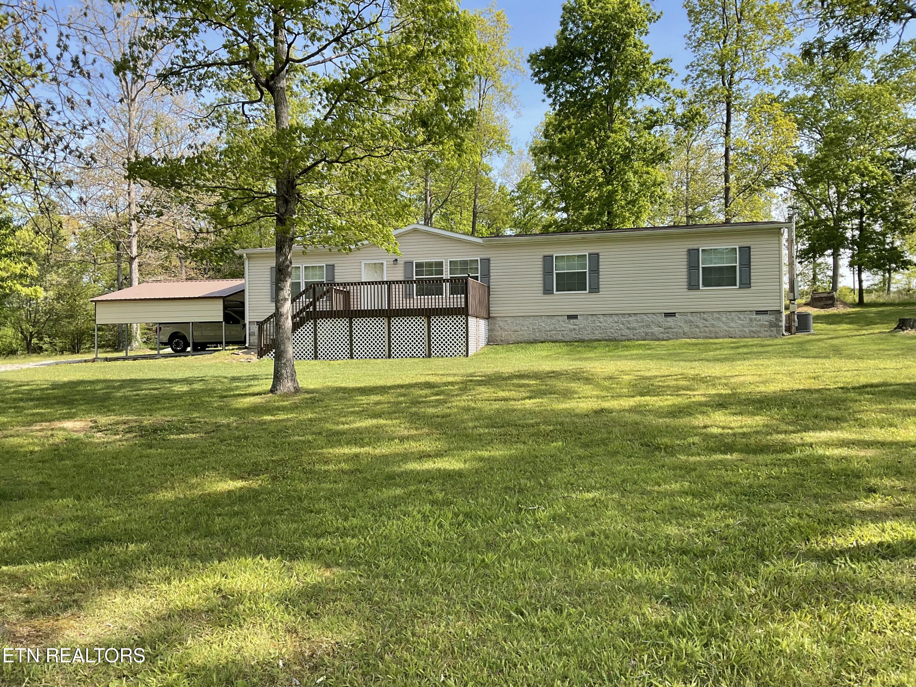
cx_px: 458
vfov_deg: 48.2
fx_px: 767
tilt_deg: -1.0
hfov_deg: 61.7
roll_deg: +1.5
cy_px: 344
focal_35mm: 29
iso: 16
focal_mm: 3
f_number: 1.8
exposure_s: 1/482
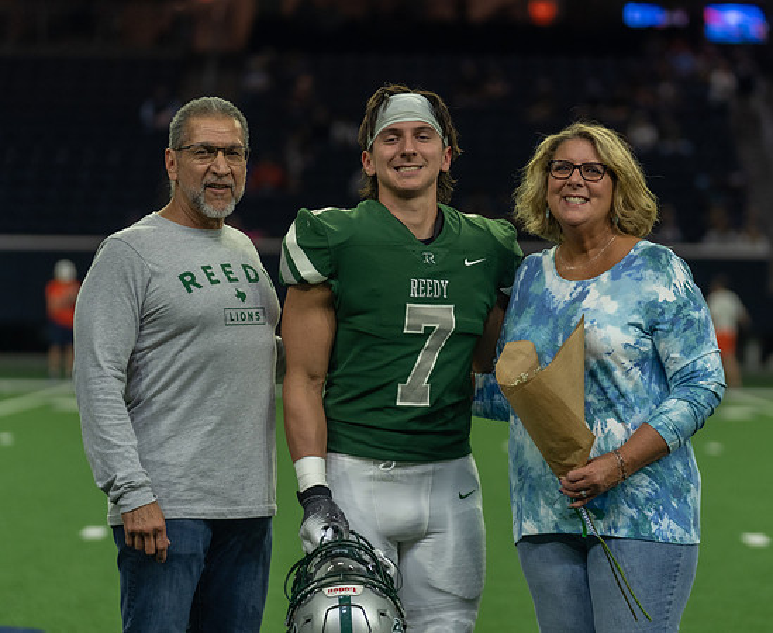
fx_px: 3565
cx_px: 423
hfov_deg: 12.4
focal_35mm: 154
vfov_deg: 10.2
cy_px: 293
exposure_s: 1/320
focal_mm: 119
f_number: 2.8
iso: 1000
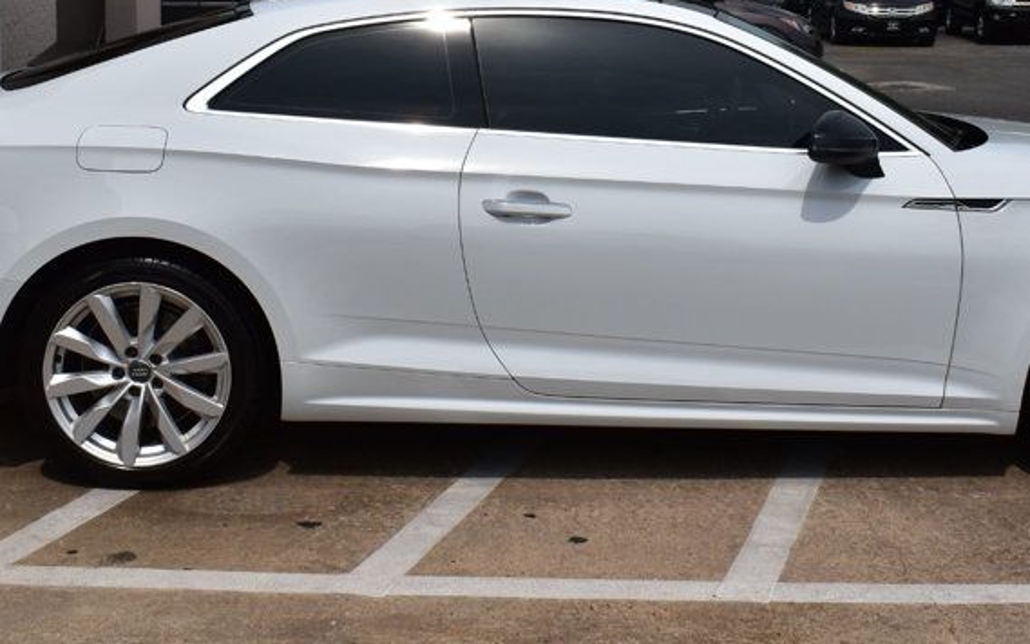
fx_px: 1544
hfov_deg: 36.9
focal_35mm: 55
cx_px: 565
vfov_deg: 23.1
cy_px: 105
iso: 200
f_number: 11
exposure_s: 1/640
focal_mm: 20
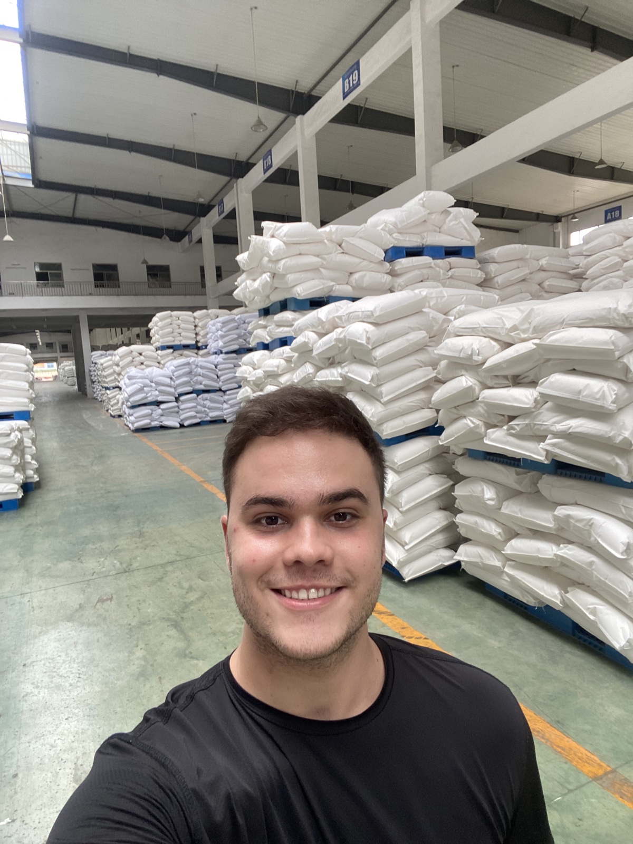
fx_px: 561
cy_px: 422
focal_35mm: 23
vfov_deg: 73.9
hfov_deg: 58.9
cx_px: 316
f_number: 2.2
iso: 100
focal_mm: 2.71
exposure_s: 1/81
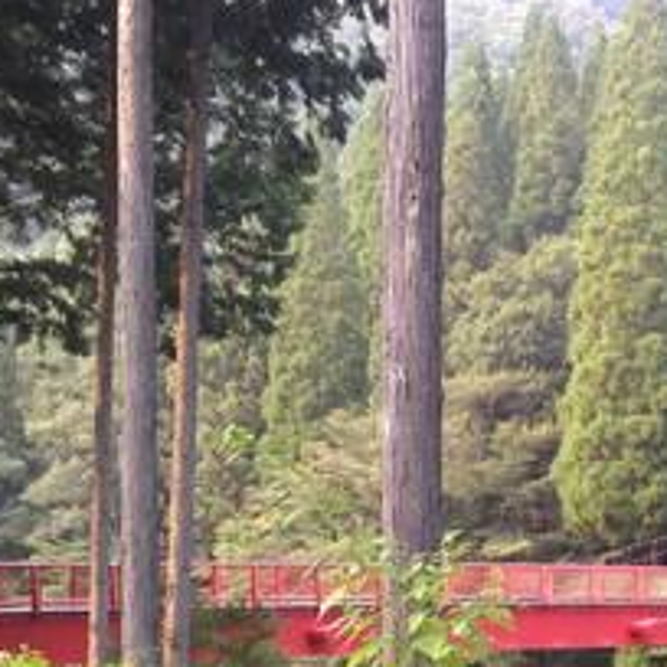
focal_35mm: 91
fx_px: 1984
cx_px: 487
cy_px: 621
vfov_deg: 18.7
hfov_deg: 19.0
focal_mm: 4.28
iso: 80
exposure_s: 1/120
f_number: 2.4
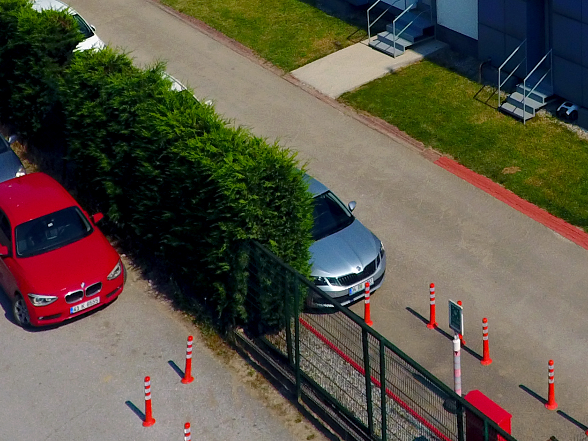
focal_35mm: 71
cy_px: -323
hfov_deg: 25.8
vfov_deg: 17.4
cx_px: 613
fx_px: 1206
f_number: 2.8
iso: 100
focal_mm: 3.61
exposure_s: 1/1742
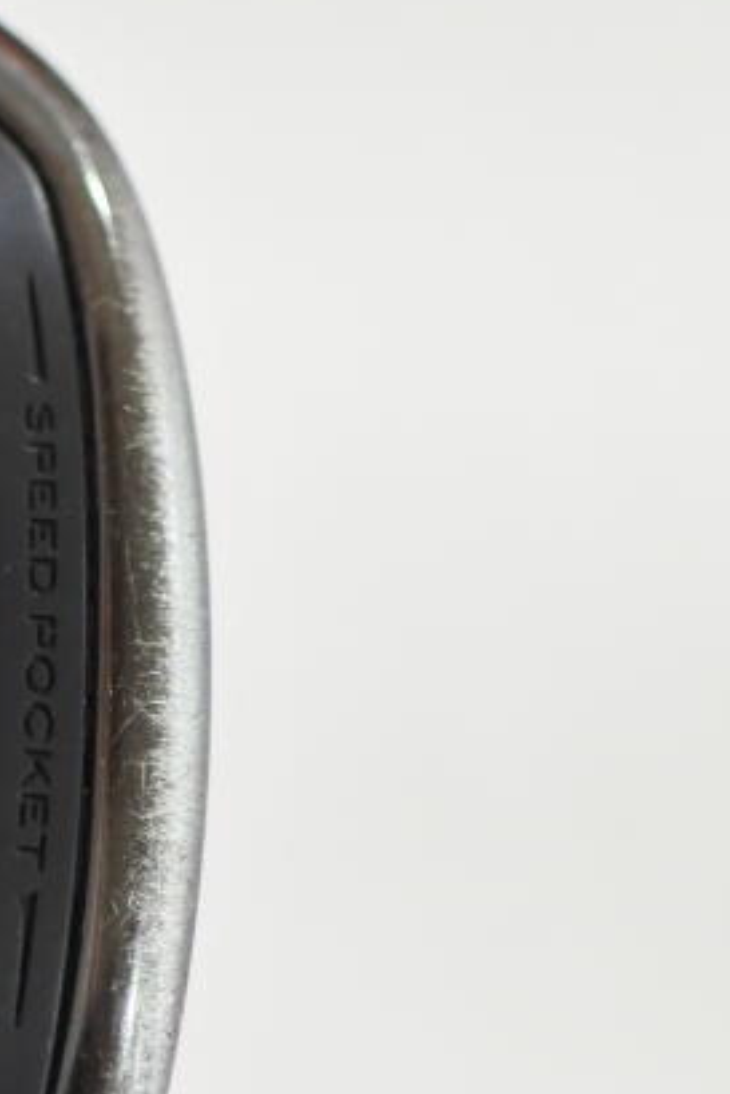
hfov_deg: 11.4
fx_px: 3495
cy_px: 733
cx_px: -369
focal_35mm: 115
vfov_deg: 17.7
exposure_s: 1/200
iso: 800
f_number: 1.8
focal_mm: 18.5
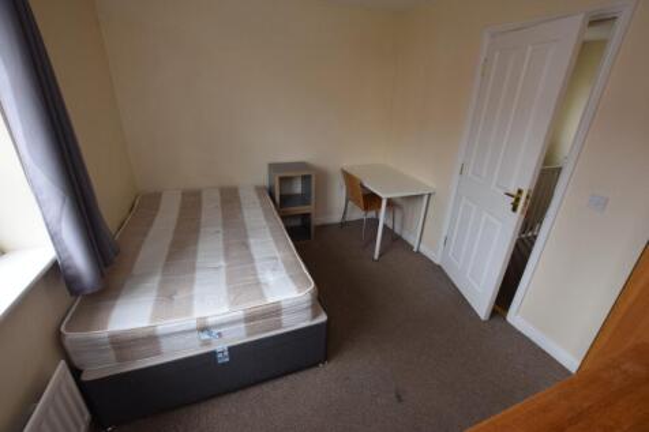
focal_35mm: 15
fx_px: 270
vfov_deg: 77.3
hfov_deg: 100.4
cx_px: 324
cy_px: 216
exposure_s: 1/125
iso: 640
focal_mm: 10
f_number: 5.6
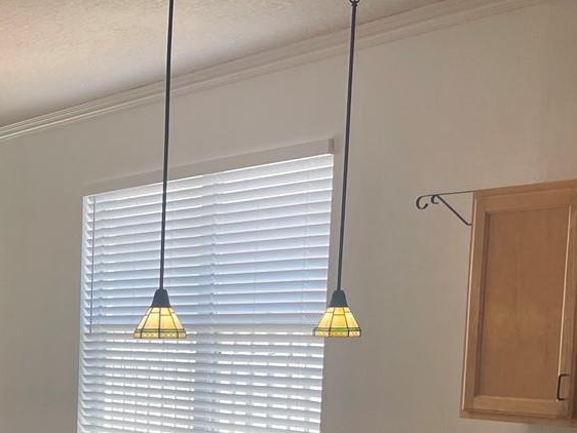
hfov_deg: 23.8
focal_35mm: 74
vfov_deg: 19.0
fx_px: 1234
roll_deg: +0.5
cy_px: 491
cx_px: -133
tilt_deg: -7.3
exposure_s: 1/120
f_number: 1.6
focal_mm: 4.2
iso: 32
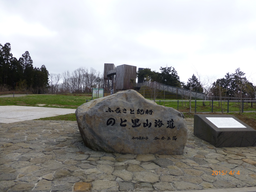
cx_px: 128
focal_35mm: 24
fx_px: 177
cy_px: 96
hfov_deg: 71.6
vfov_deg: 56.8
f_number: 4
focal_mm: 4.3
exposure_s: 1/640
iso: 100
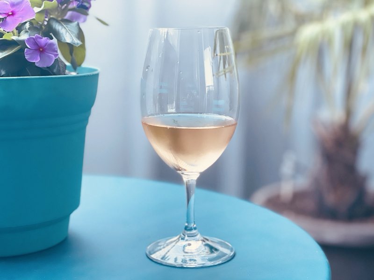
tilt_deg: -9.9
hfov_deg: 30.3
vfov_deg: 22.9
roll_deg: -1.1
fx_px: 691
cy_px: 140
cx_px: 187
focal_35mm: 64
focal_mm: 7.5
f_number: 2.2
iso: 250
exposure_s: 1/101
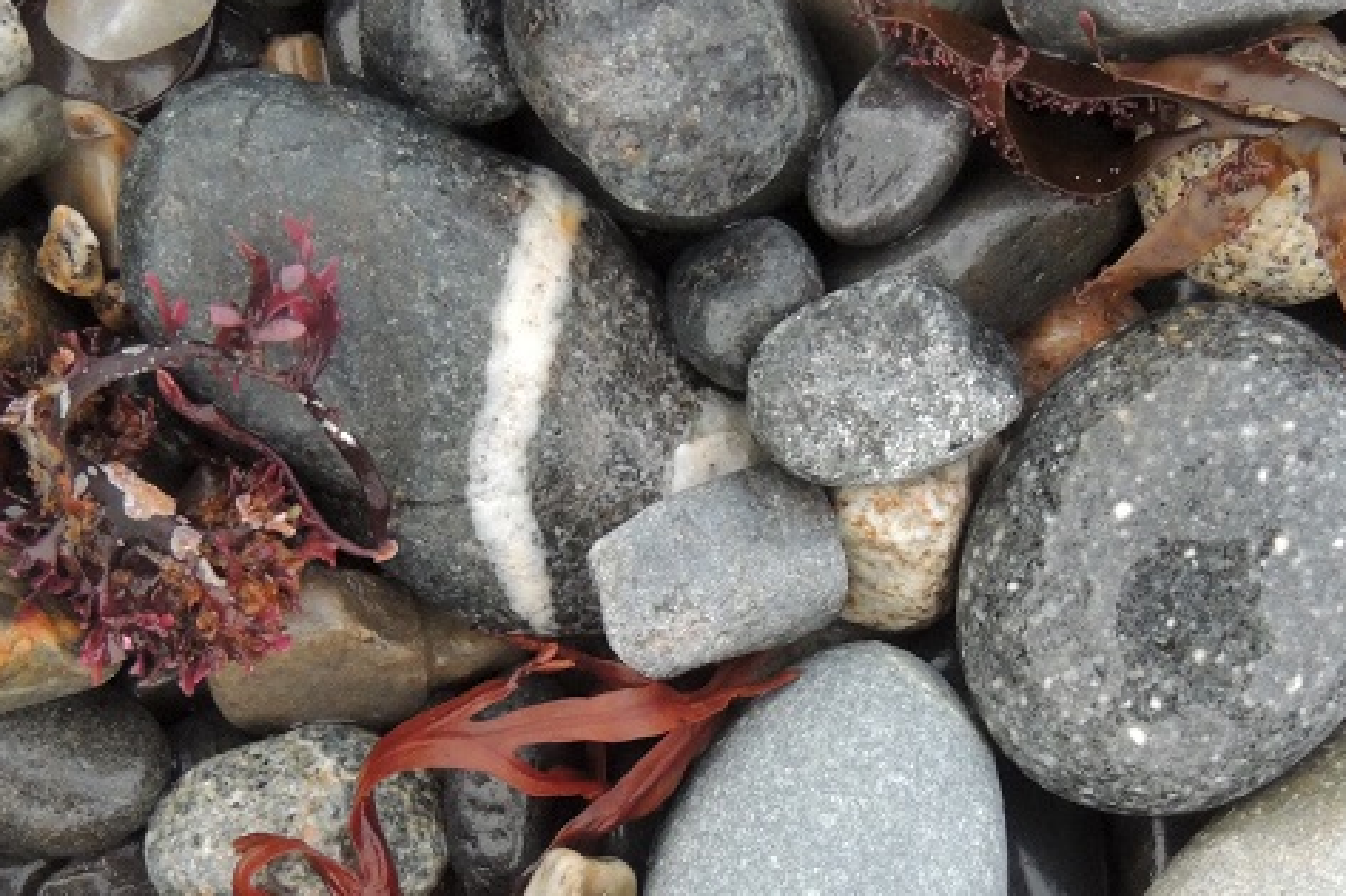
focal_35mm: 64
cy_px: 612
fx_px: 2392
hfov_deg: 31.4
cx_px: 731
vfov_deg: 21.1
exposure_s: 1/800
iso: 1600
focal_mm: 8.9
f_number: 3.6
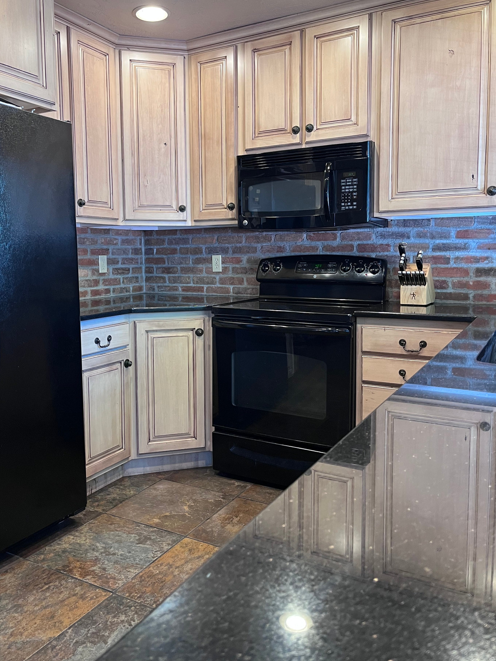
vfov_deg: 61.5
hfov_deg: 48.1
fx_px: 554
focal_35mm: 29
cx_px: 220
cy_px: 296
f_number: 1.6
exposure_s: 1/60
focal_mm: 5.1
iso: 125
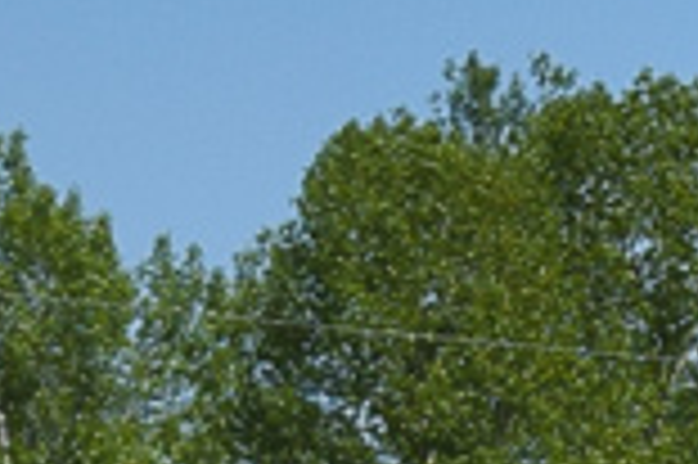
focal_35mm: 639
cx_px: 1662
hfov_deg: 3.2
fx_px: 12374
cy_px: 865
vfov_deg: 2.1
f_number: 6.3
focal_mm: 55
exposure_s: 1/800
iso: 100
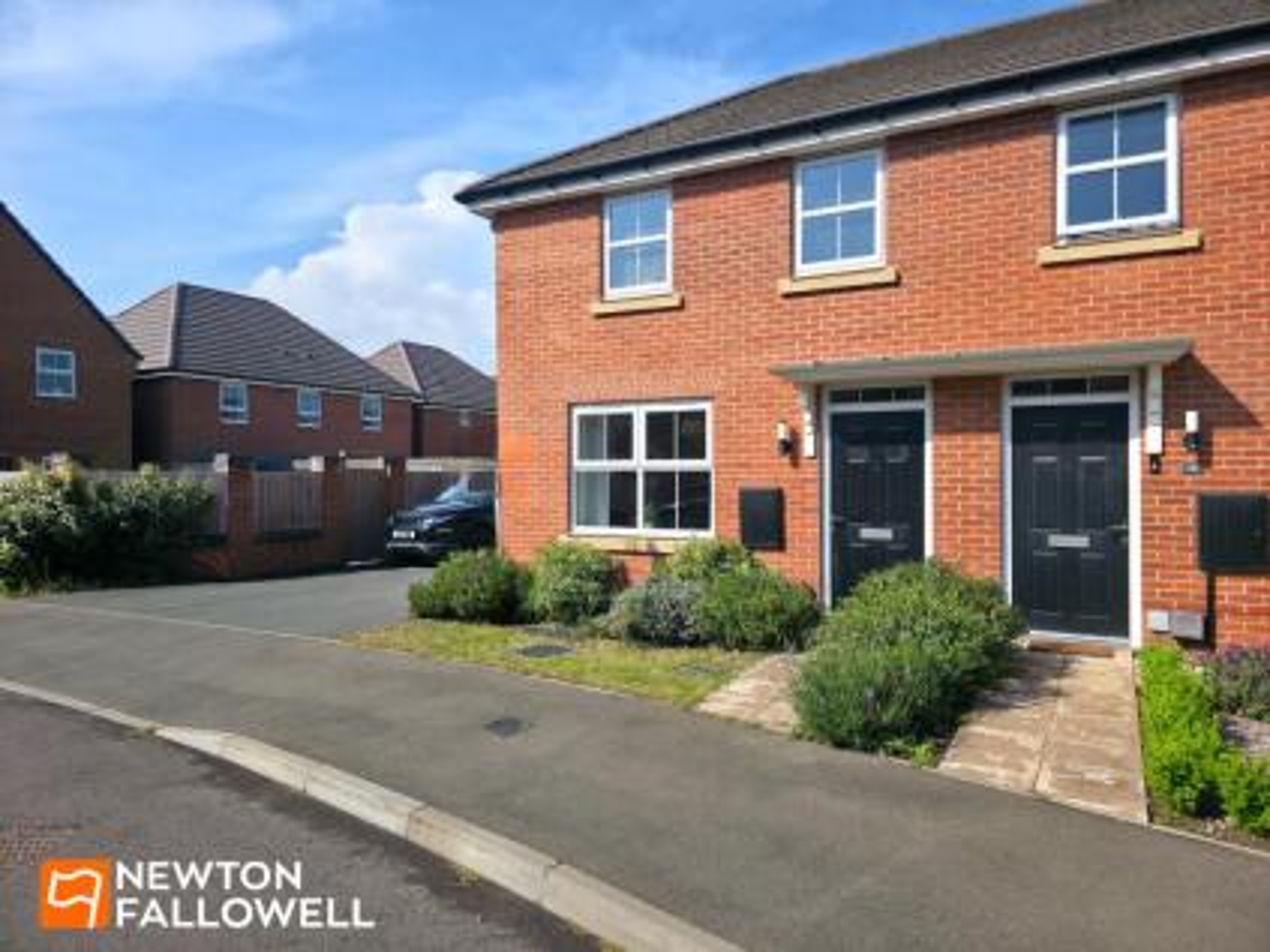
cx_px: 635
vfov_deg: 58.9
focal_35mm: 23
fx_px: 844
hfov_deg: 73.9
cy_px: 476
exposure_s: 1/5000
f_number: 1.7
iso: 50
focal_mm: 6.3
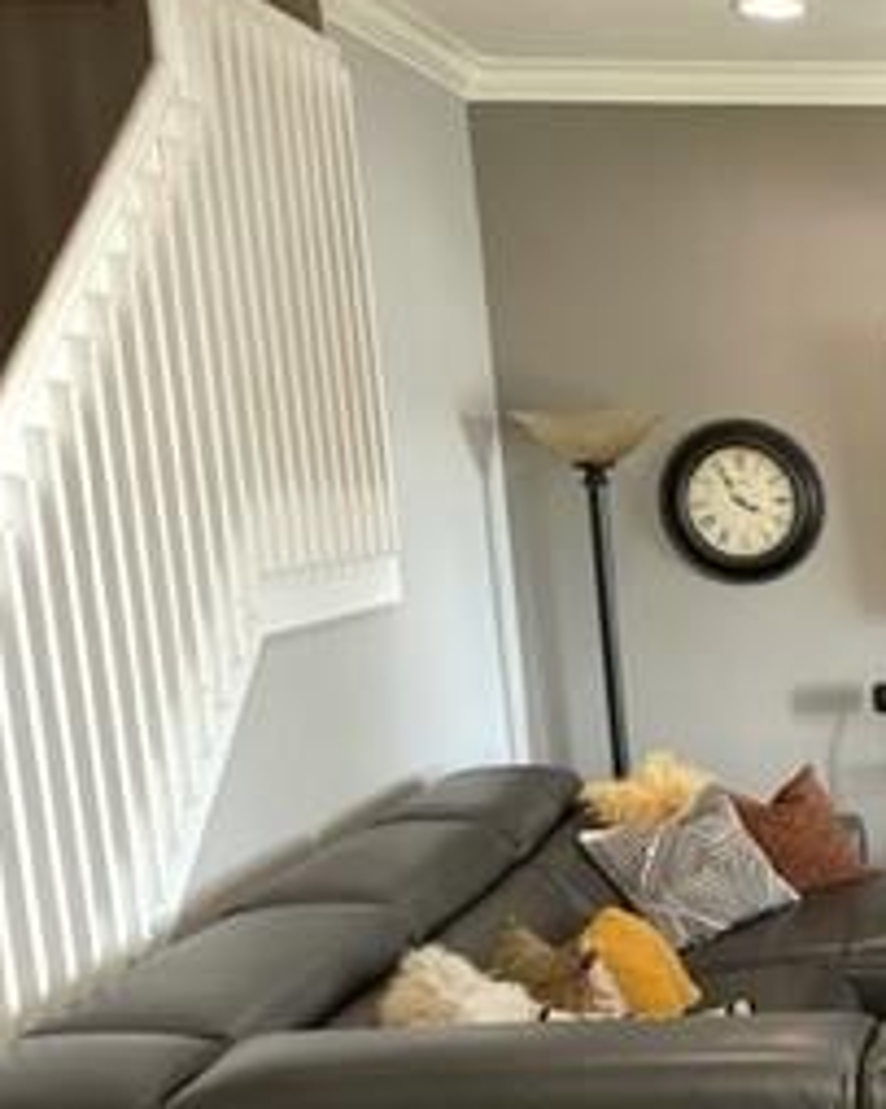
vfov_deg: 28.7
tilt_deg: -14.5
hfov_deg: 20.9
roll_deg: -0.2
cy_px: 934
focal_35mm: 64
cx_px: 1248
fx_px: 2099
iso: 200
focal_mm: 5.1
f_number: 1.6
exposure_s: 1/60
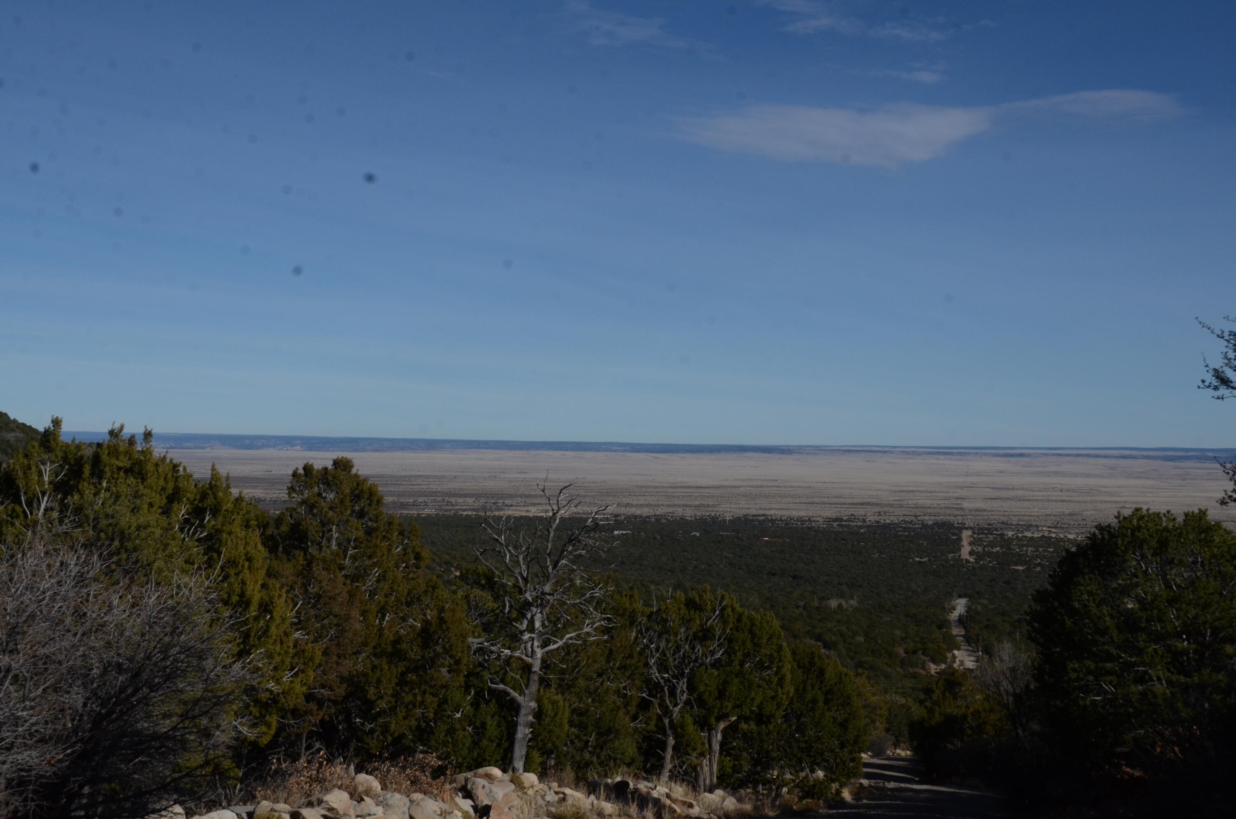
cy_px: 410
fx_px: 1799
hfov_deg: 37.9
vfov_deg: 25.6
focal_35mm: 52
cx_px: 618
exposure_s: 1/1000
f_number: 16
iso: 400
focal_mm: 35
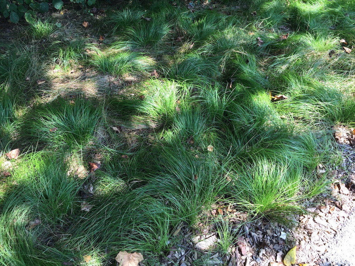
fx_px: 297
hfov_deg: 61.7
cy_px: 133
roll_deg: -0.8
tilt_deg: -41.9
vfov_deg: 48.2
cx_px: 178
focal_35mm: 29
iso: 32
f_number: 2.2
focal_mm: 4.15
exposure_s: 1/144
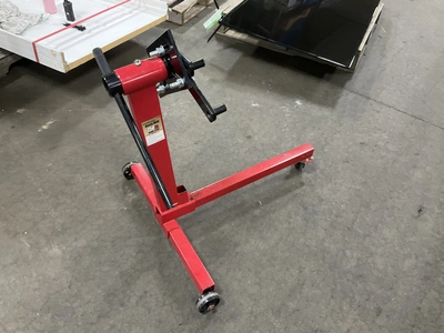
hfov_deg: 61.7
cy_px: 166
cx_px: 222
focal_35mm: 29
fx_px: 372
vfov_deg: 48.2
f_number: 1.8
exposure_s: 1/30
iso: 250
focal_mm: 3
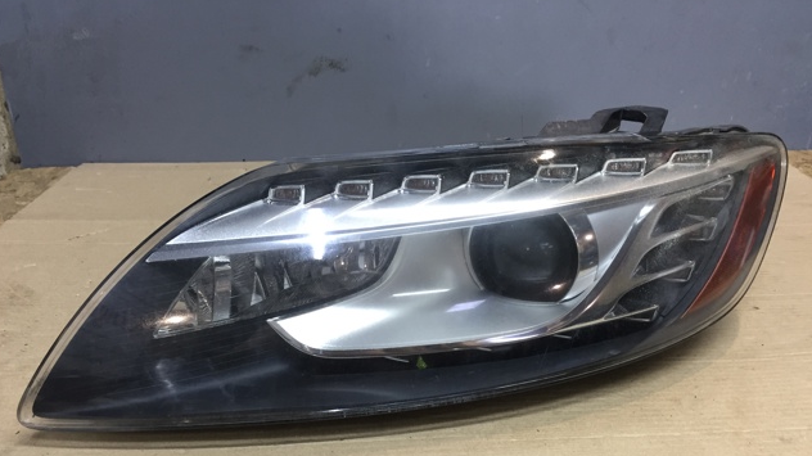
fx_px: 689
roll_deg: -1.2
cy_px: 297
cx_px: 405
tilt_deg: -27.6
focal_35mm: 32
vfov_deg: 36.3
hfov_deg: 61.0
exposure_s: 1/33
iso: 64
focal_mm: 4.15
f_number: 2.2
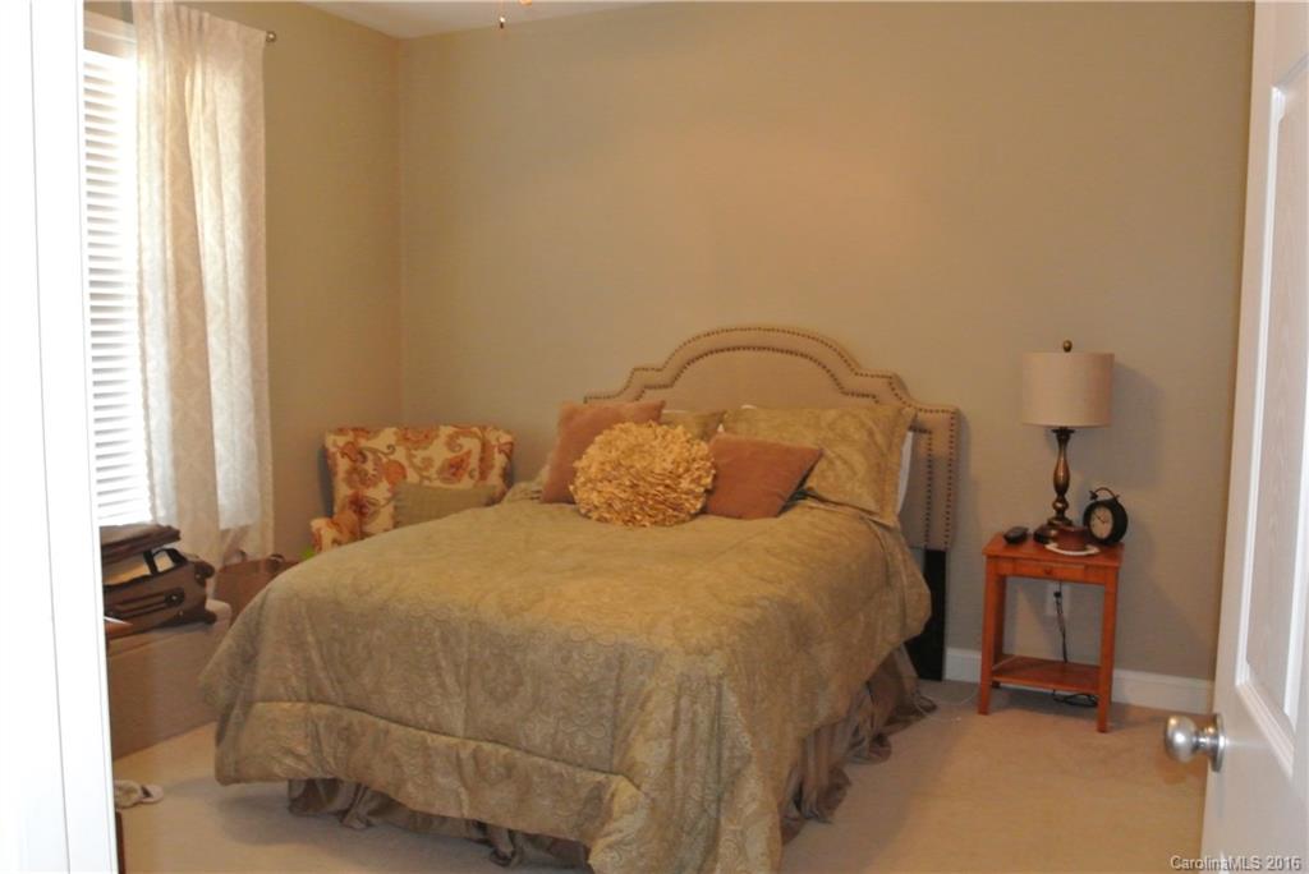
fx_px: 1055
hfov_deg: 63.6
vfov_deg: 45.0
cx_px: 654
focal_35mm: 29
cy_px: 437
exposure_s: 1/13
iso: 1600
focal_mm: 11
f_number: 3.5
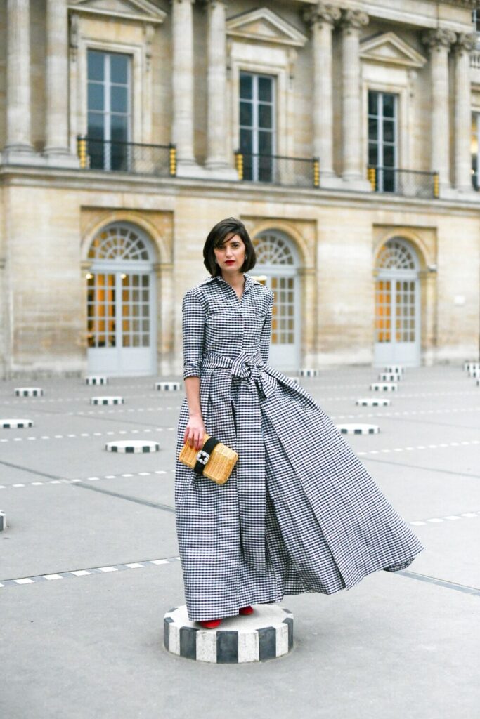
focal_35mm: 50
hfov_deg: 27.0
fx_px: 1000
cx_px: 240
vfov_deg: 39.6
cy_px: 360
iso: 3200
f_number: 2.2
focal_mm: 50
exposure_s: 1/8000
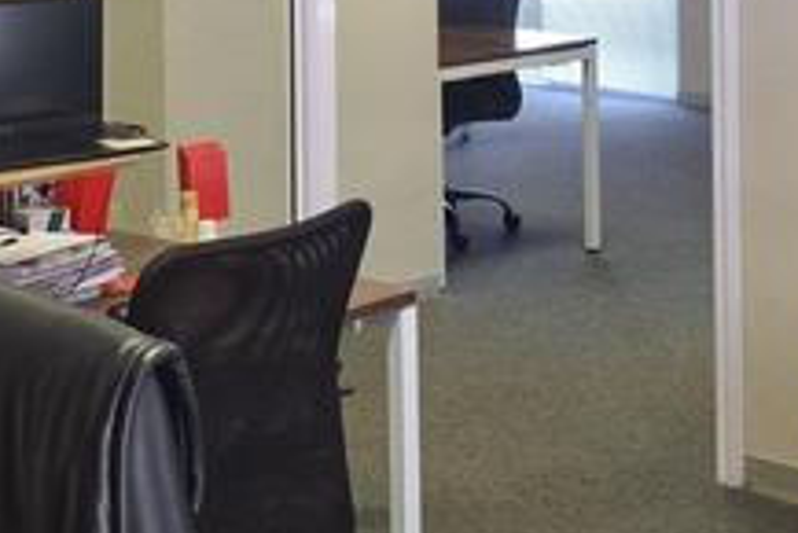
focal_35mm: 88
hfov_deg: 23.1
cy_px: -158
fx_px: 1952
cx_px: 375
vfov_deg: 14.9
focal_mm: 5.54
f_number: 1.8
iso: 125
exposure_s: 1/50
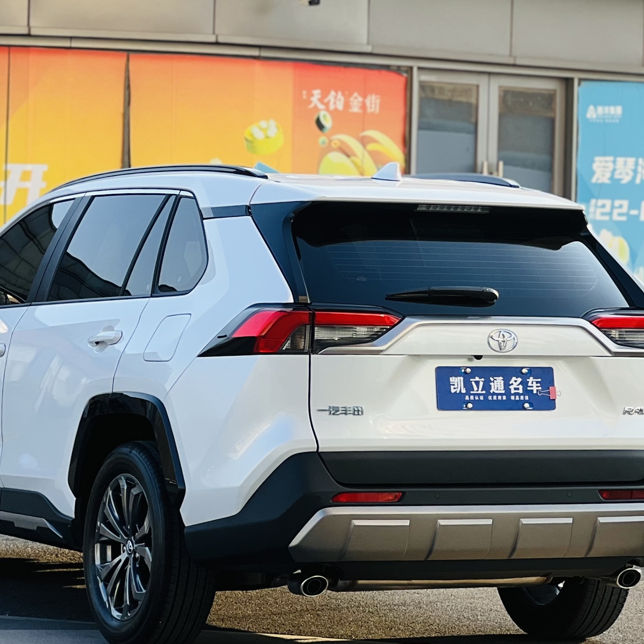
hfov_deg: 15.4
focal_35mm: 113
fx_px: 2378
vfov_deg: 15.4
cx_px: 257
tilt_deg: +0.3
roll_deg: +1.5
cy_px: 281
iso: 20
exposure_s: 1/138
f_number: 2.8
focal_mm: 9
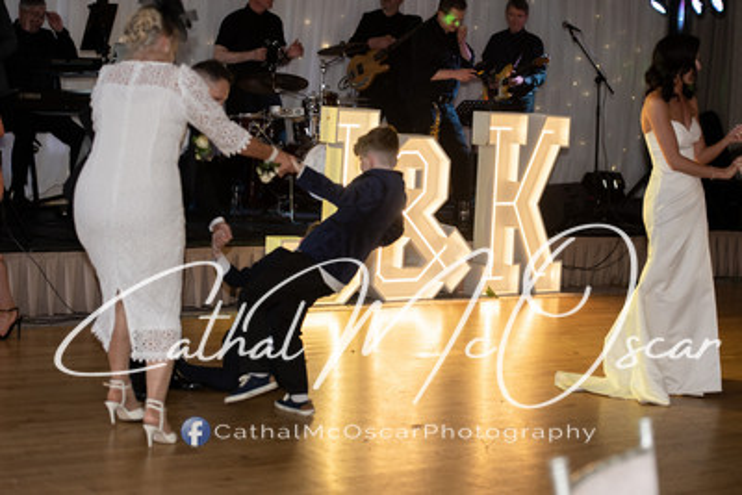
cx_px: 371
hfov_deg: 20.4
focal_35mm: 100
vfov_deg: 13.7
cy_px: 248
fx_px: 2062
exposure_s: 1/250
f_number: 2.8
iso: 640
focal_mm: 100
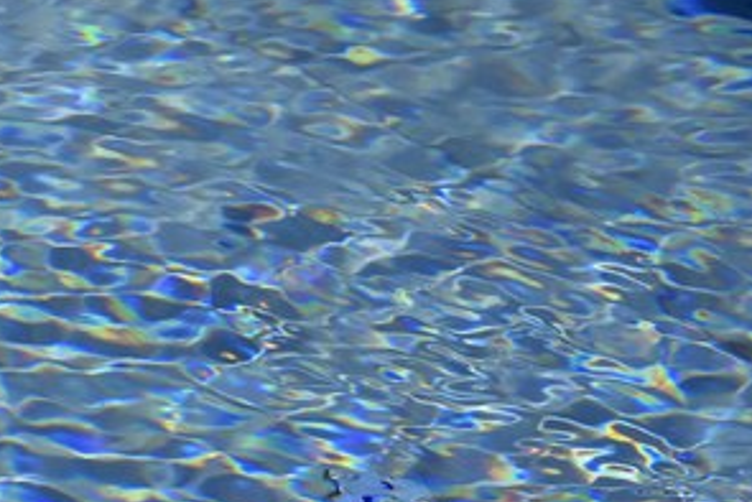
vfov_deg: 4.2
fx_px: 6771
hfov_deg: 6.0
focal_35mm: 324
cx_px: -1216
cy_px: 545
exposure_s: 1/640
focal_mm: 59
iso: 100
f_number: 6.3
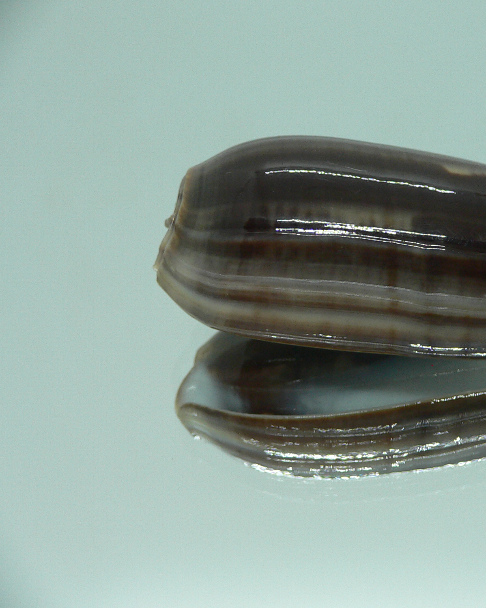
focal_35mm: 46
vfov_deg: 40.3
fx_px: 827
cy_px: 305
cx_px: 387
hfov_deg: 31.9
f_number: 2.8
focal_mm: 4.6
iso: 100
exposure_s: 1/60
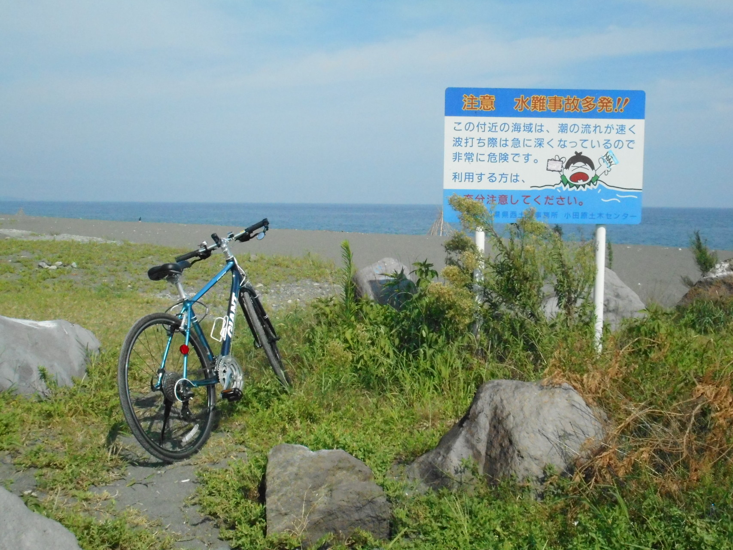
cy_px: 275
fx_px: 932
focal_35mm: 44
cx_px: 366
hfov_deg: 42.9
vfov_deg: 32.9
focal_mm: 7.9
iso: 800
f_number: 13.3
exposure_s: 1/800
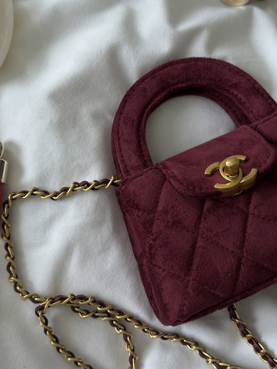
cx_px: 138
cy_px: 184
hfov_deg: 30.3
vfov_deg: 39.7
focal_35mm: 48
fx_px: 512
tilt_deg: -79.1
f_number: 1.78
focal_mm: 6.76
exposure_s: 1/91
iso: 160
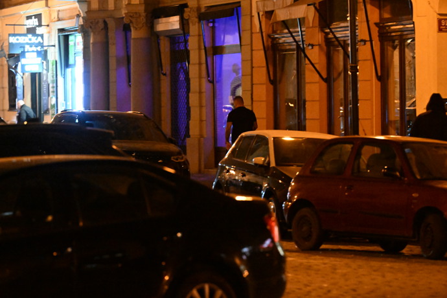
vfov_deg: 6.9
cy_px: 149
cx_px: 224
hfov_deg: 10.3
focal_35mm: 200
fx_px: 2483
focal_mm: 200
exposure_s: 1/40
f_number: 5
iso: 25600
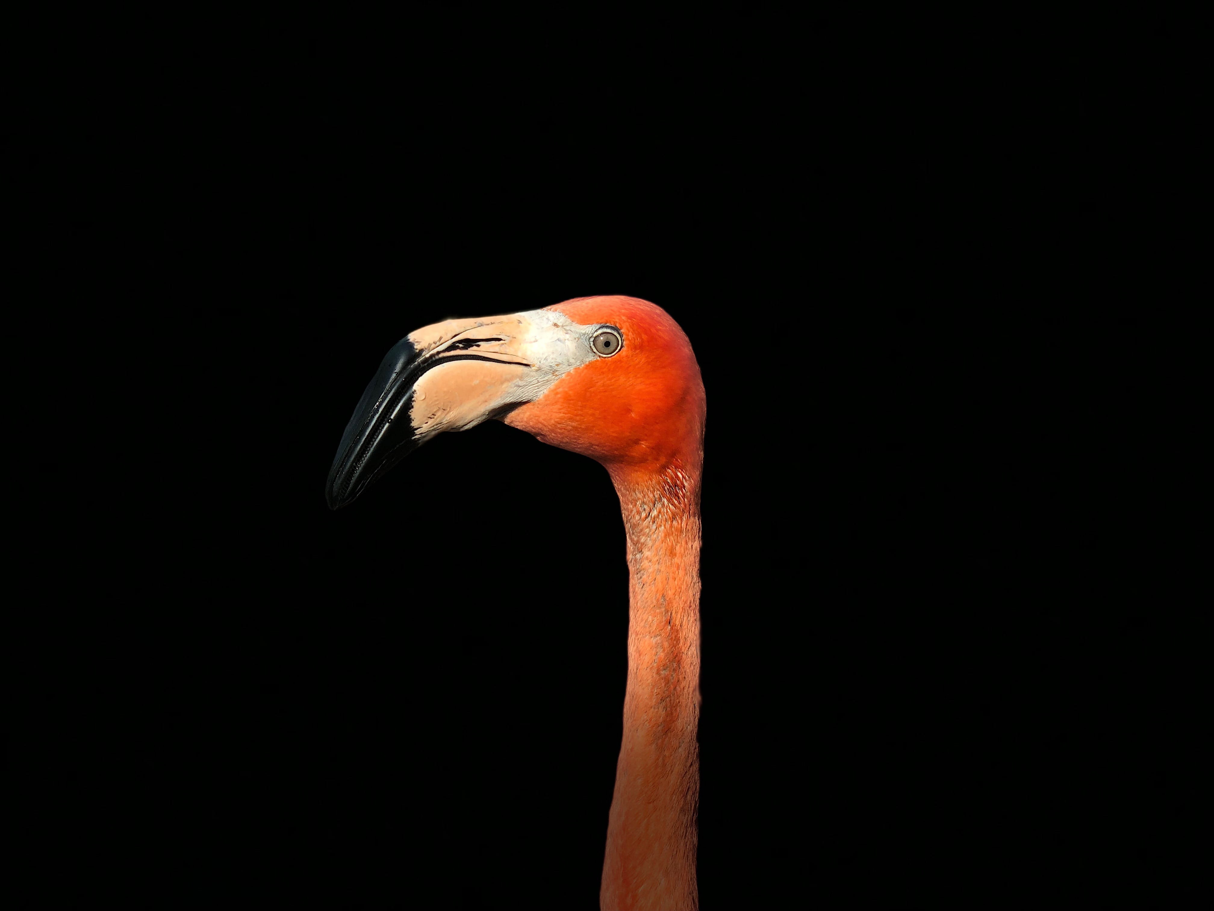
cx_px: 607
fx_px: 1824
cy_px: 456
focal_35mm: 52
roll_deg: +2.8
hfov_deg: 36.8
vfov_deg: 28.0
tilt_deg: -12.7
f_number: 2.4
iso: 16
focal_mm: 6
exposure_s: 1/264
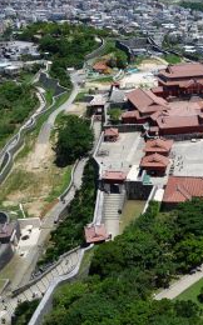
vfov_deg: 45.3
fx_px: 390
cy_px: 161
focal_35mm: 44
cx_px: 209
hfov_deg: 27.3
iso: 125
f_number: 5.6
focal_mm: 10.4
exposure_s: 1/640
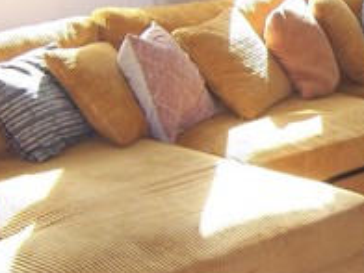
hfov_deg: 17.2
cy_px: 78
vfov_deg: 13.7
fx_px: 1136
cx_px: 466
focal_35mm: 108
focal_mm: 5.5
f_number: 2.8
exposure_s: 1/60
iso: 140
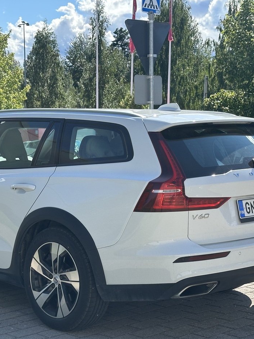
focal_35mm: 74
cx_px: 74
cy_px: 193
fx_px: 724
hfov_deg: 19.8
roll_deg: +1.3
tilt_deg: -4.7
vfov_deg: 26.3
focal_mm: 6.86
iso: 64
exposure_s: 1/2070
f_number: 1.78
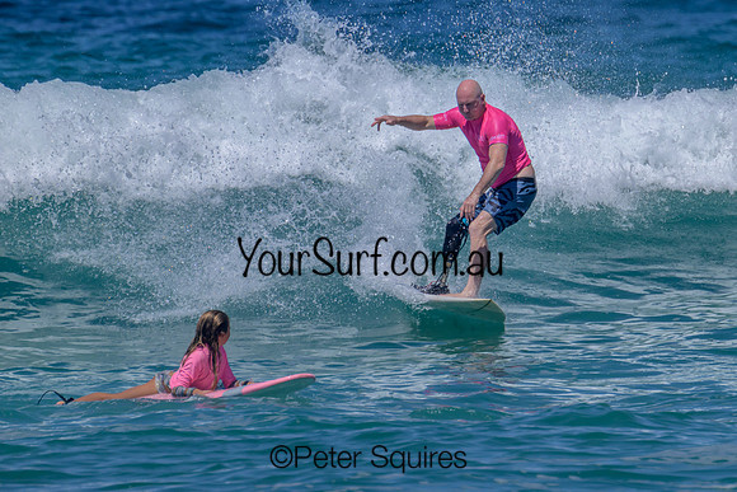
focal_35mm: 1081
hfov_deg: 1.9
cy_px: 221
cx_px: 498
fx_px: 22126
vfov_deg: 1.3
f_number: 11
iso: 560
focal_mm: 800
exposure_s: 1/2000
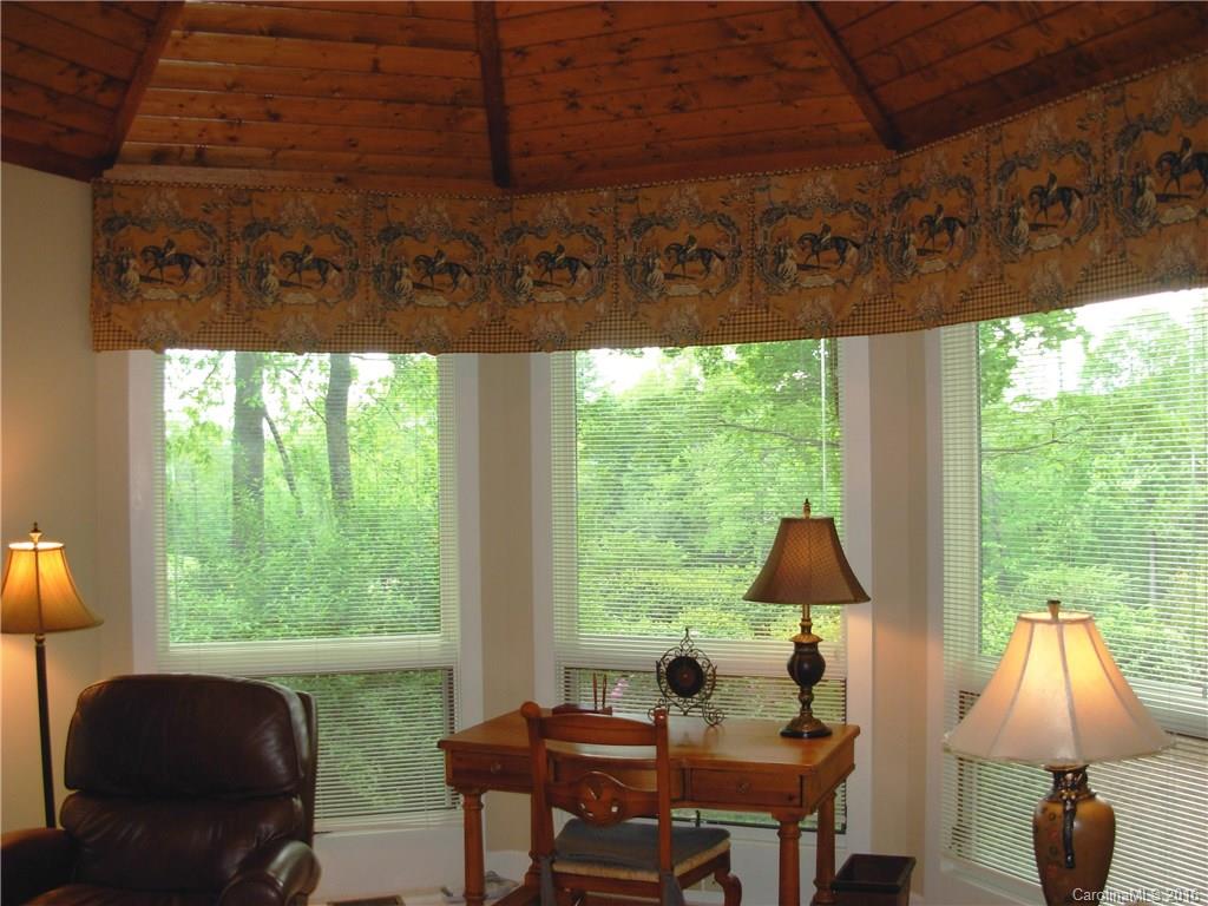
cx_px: 604
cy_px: 453
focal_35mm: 38
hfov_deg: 49.0
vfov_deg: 37.7
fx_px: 1326
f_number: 2.9
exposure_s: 1/62.1
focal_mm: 6.3
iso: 79
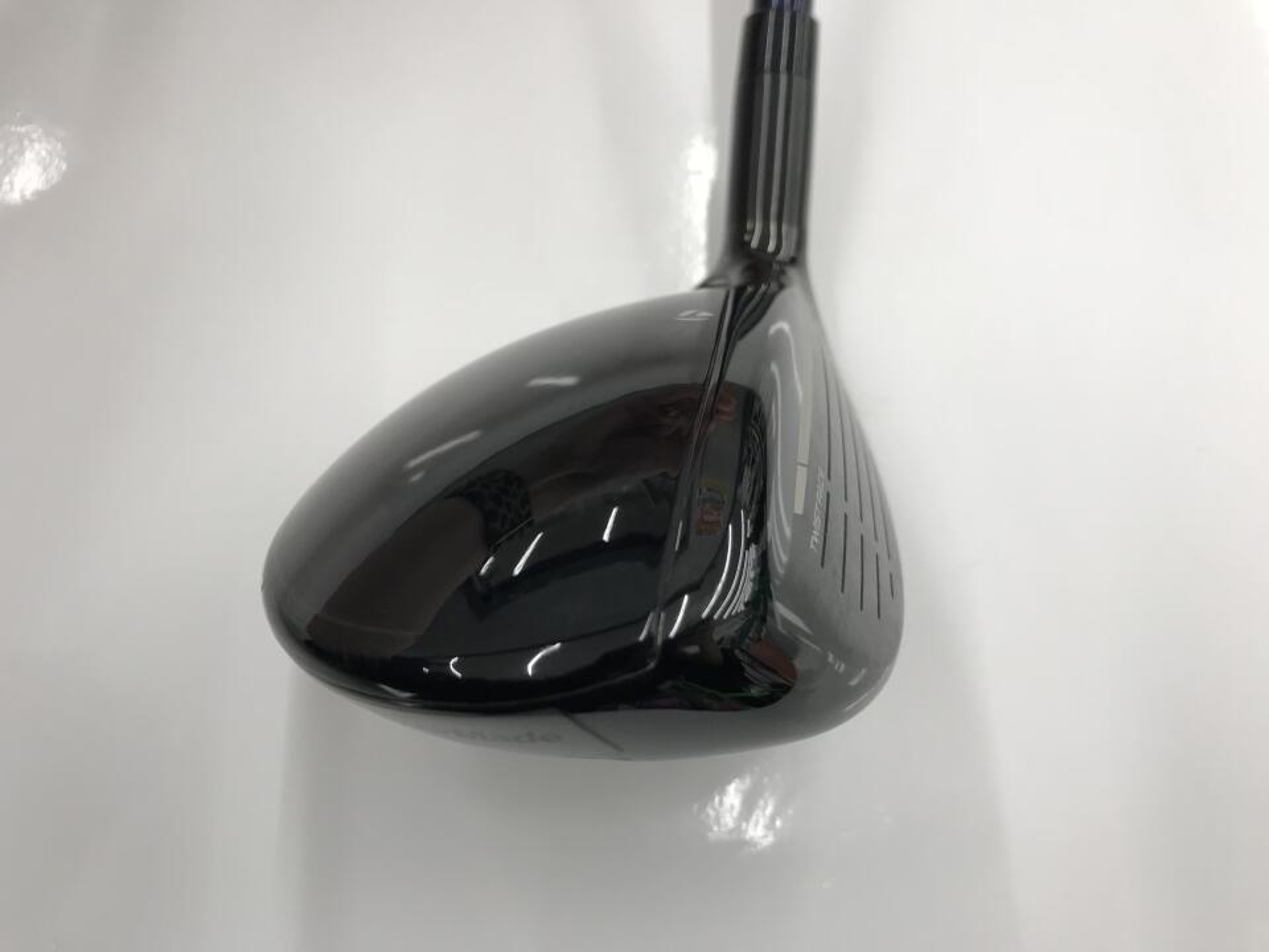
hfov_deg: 63.4
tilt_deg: -69.0
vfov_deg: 49.7
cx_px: 634
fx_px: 1026
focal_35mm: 28
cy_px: 476
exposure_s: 1/120
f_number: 1.8
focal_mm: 3.99
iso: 40
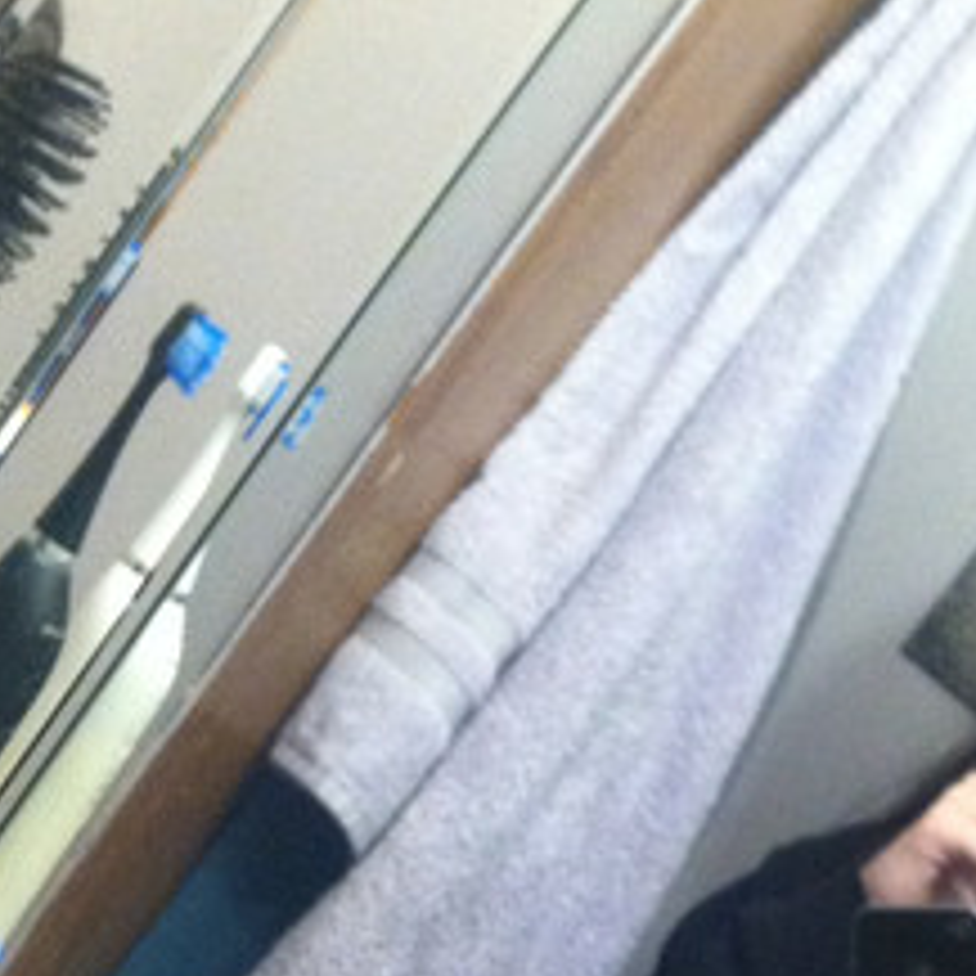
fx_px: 2903
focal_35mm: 91
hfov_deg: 18.9
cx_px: 774
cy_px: 1430
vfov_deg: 17.3
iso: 500
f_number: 2.8
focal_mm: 3.85
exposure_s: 1/15
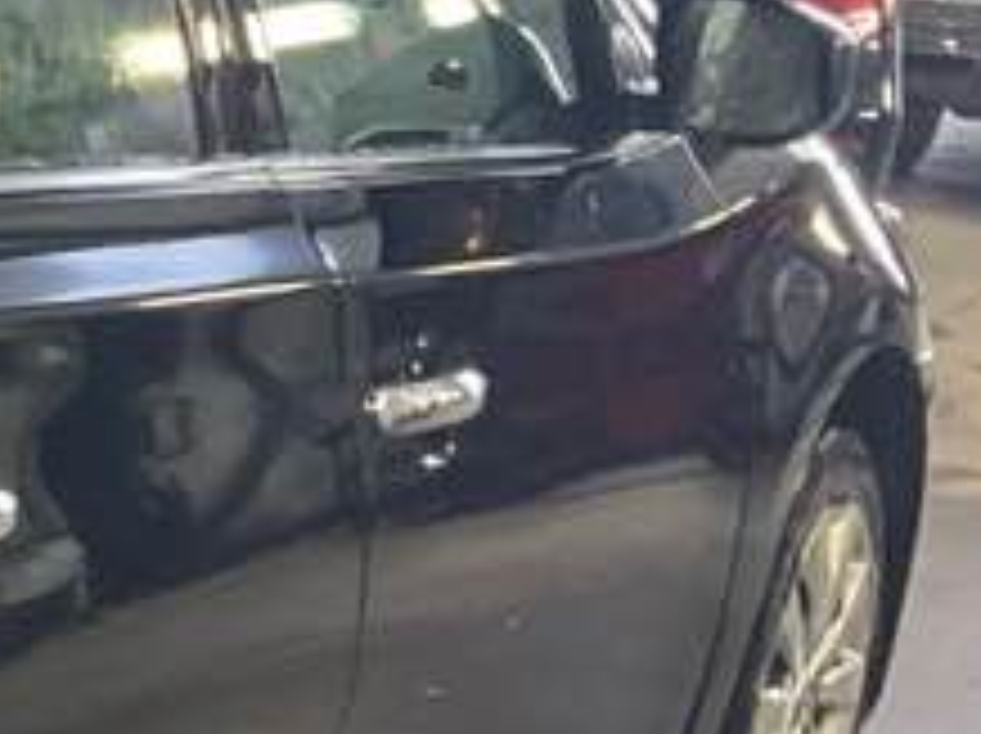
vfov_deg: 9.8
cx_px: -1235
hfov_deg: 11.3
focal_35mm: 151
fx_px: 4275
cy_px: 531
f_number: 1.8
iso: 100
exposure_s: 1/60
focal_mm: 3
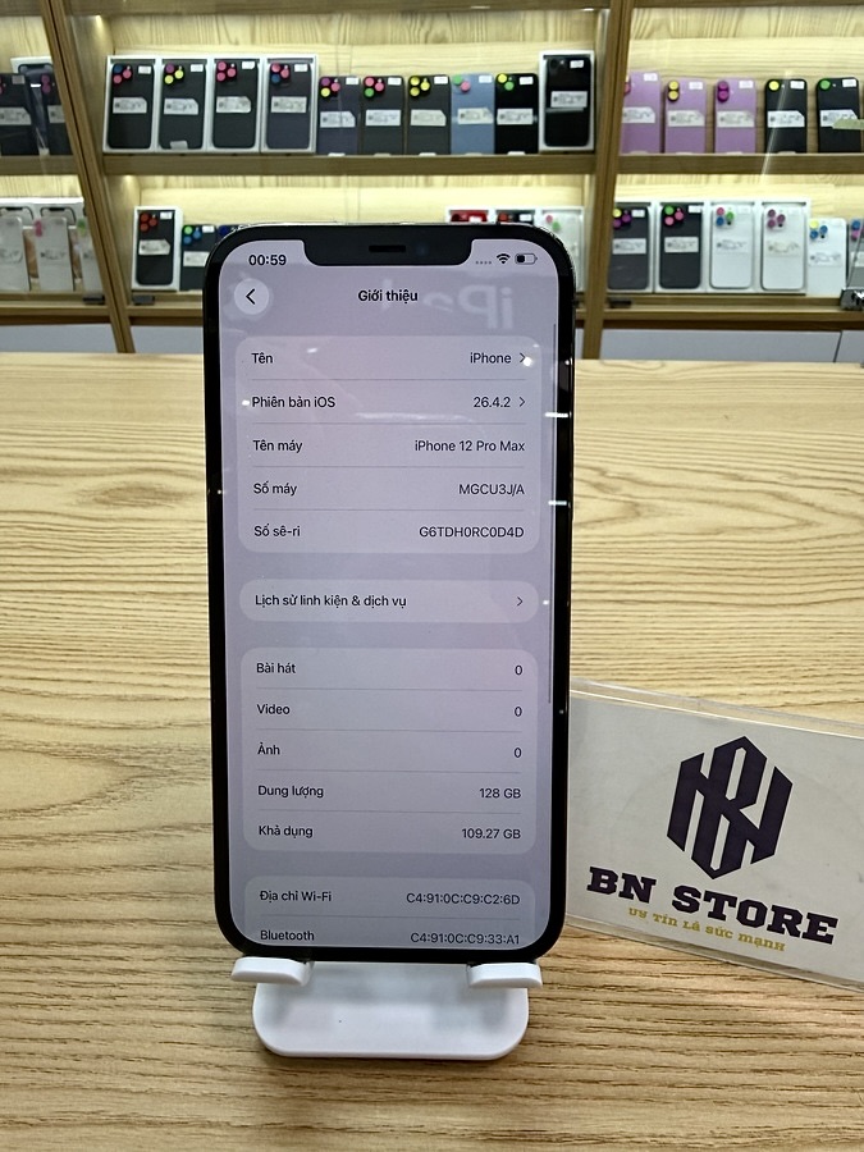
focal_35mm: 24
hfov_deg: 56.8
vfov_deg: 71.6
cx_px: 432
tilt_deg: -30.3
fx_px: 799
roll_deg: -0.6
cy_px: 576
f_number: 2.2
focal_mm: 2.22
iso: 80
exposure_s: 1/120
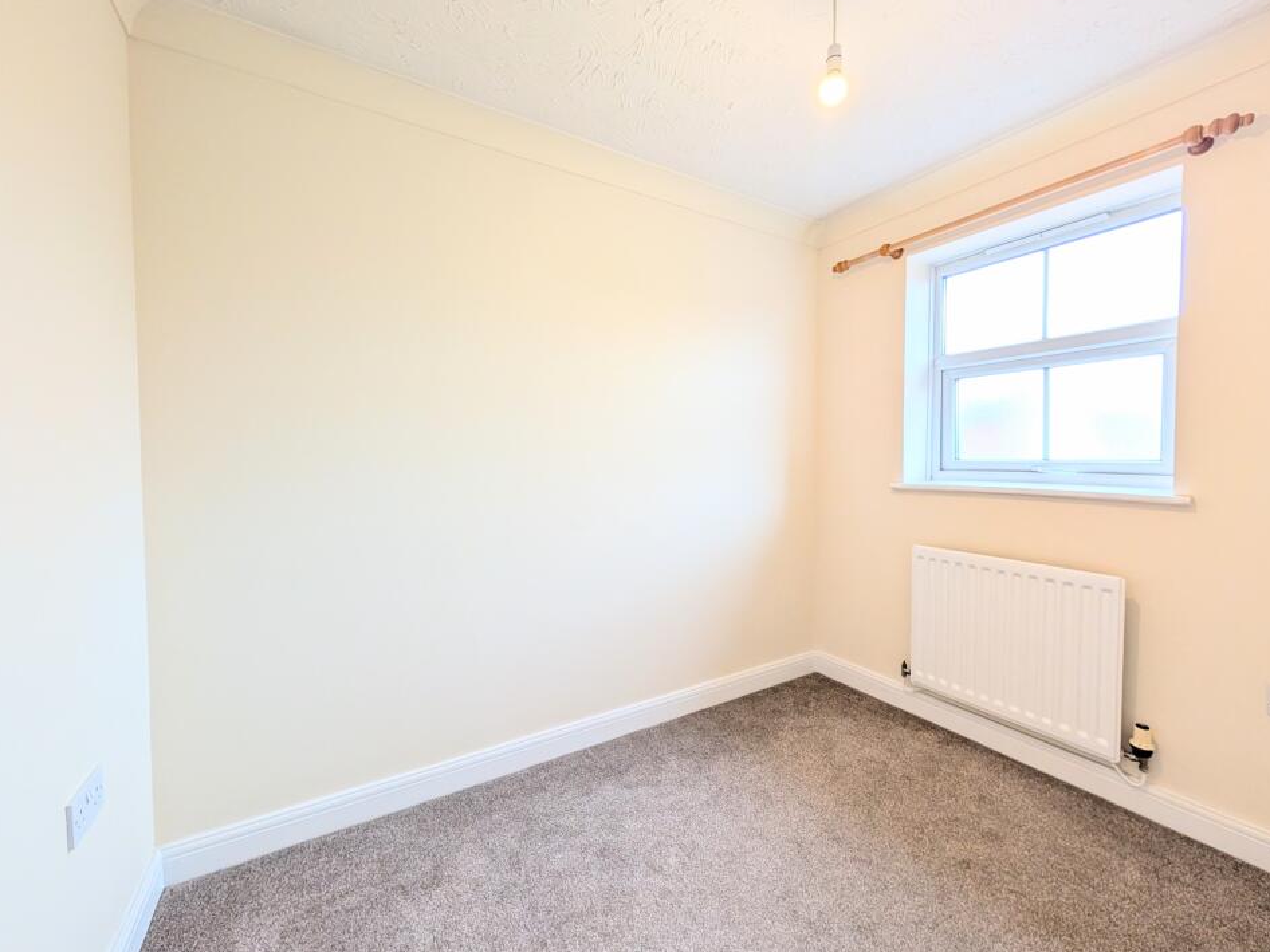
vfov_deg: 89.9
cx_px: 656
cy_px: 474
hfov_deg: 106.1
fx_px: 477
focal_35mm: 13
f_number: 1.7
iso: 146
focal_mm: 2.02
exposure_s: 1/90
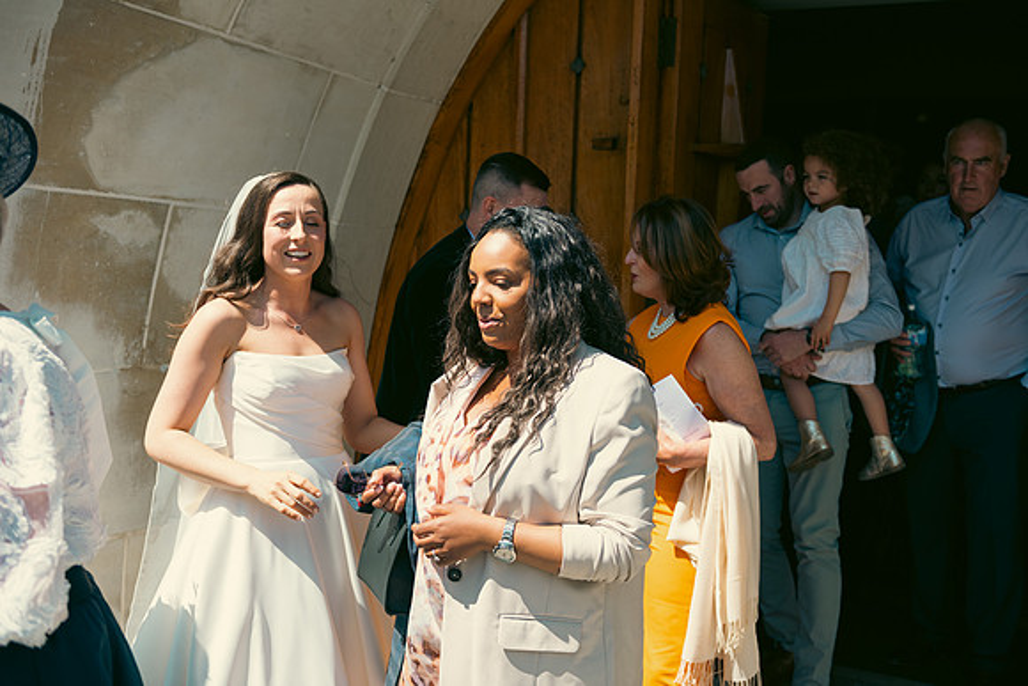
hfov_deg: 50.7
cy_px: 343
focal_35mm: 38
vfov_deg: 35.1
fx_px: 1085
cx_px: 514
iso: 100
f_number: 3.5
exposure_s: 1/800
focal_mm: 38
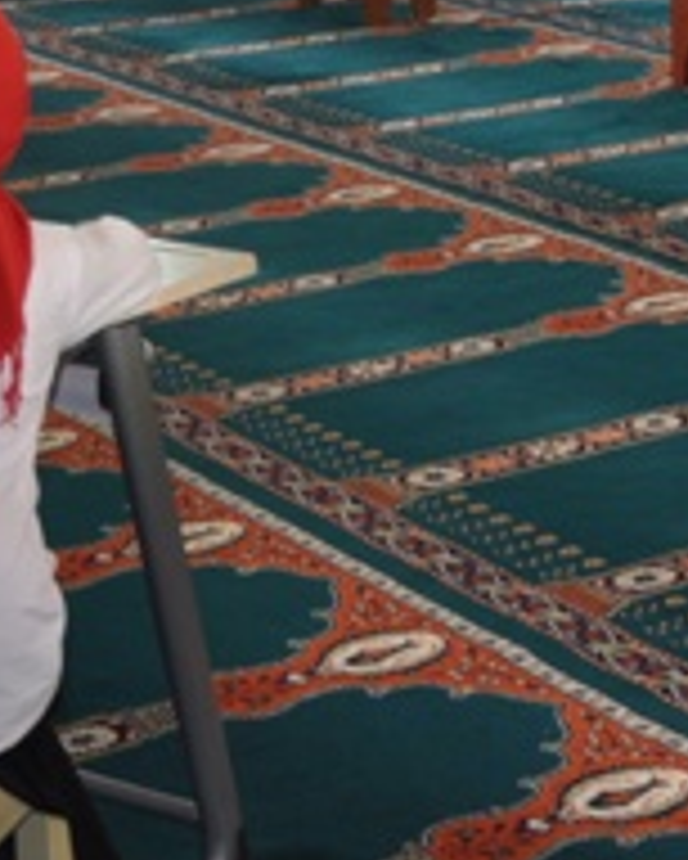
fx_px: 3024
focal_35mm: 119
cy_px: -221
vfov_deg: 15.5
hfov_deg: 12.6
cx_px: 841
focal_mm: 21
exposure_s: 1/15
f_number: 3.8
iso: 400
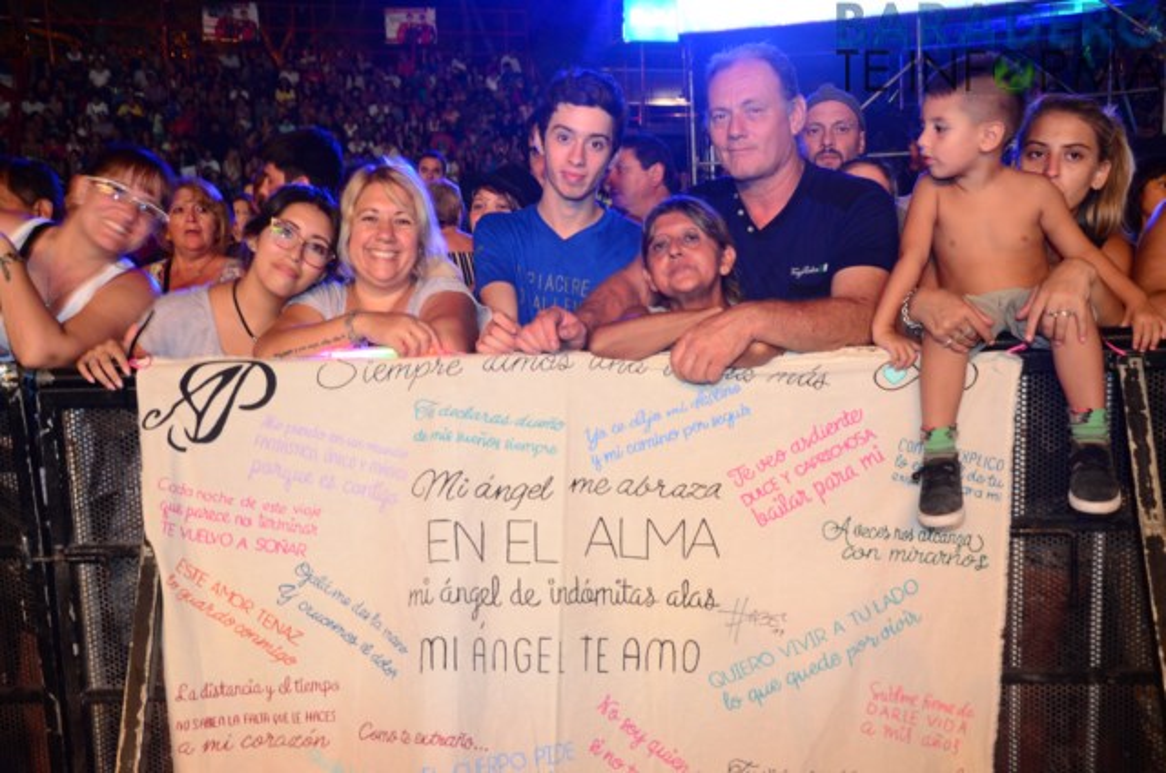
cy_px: 386
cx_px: 583
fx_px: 1261
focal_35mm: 39
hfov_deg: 49.6
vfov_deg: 34.1
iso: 1600
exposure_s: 1/20
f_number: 4.5
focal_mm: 26
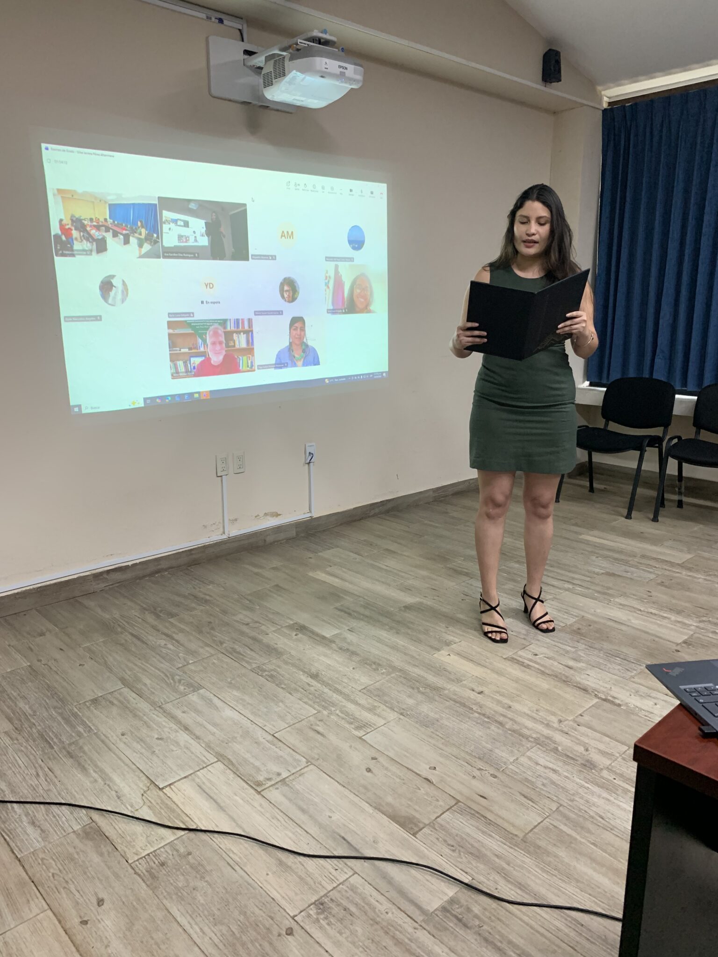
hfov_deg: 53.1
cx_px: 359
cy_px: 478
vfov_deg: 67.3
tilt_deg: -13.3
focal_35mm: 26
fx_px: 719
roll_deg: +0.0
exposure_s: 1/60
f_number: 1.8
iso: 200
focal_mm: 4.25
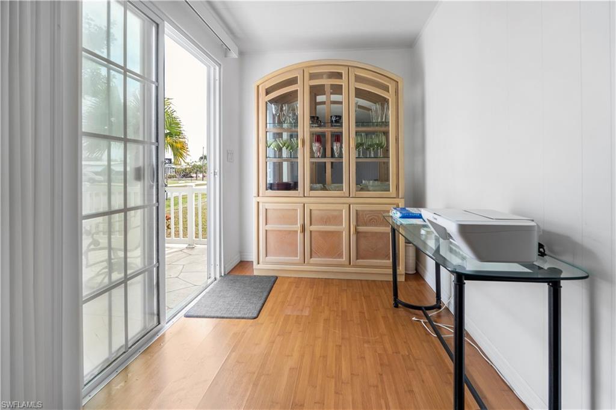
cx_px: 308
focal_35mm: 16
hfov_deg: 96.8
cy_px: 205
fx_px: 274
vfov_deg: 73.7
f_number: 4.5
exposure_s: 1/80
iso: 100
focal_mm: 16
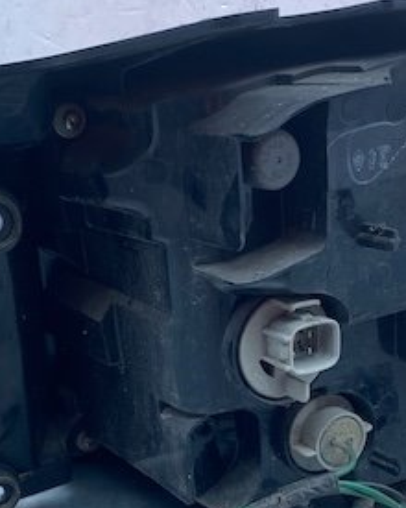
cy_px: 458
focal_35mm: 59
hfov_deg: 25.8
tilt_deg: -24.6
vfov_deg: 30.5
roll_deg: -0.7
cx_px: 236
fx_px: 886
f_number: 1.8
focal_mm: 4.25
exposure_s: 1/439
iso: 32
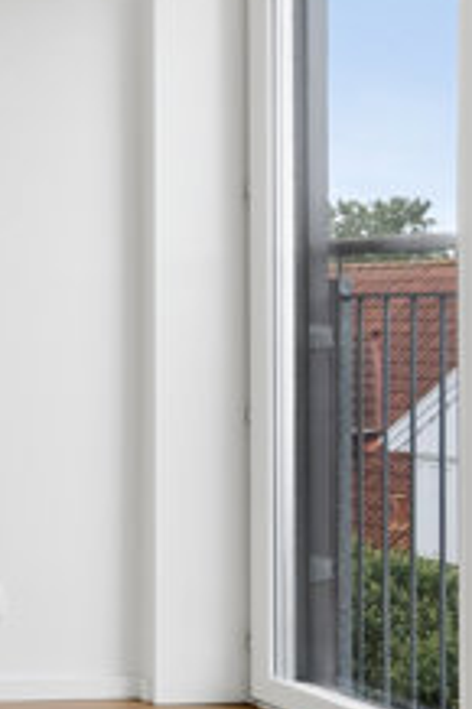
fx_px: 1300
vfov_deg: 30.5
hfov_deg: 15.2
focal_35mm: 66
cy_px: 298
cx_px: -550
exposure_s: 1/30
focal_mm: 12
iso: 200
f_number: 8
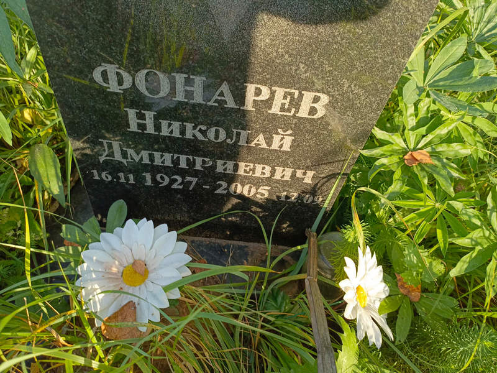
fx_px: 359
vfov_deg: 54.9
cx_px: 248
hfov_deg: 69.4
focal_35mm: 25
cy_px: 186
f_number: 1.69
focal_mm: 4.76
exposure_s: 1/226
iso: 110
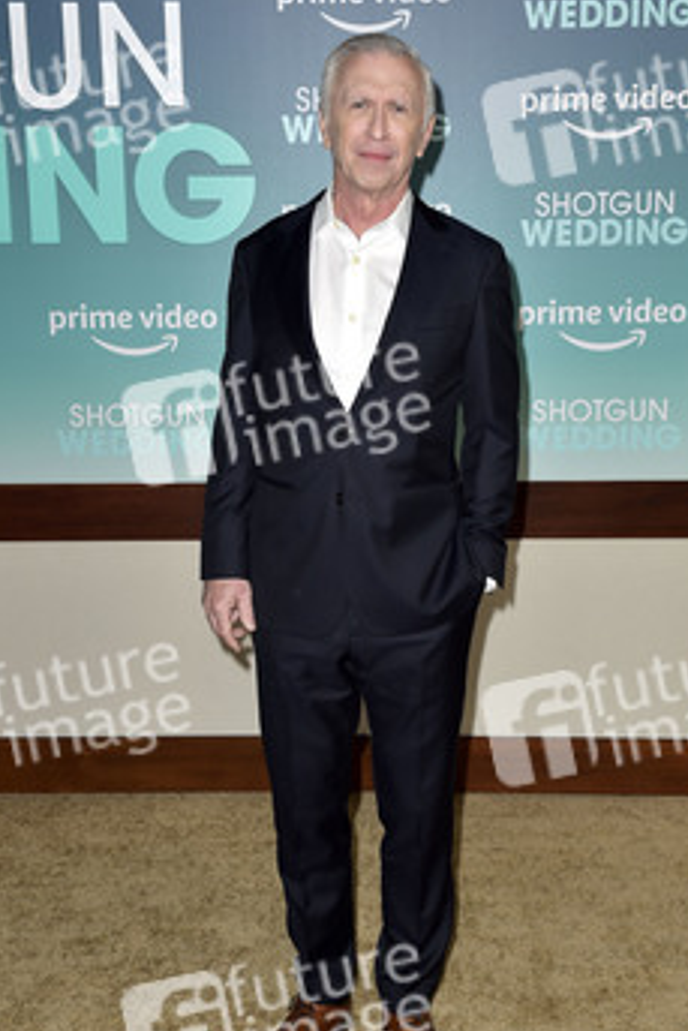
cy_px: 565
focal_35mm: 56
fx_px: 1604
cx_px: 365
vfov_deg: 35.6
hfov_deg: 24.2
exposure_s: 1/250
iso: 400
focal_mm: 48
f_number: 6.3
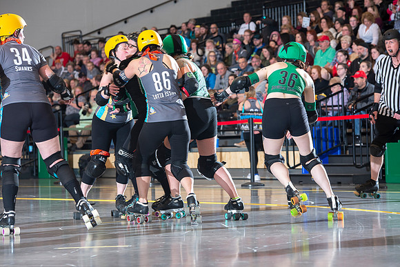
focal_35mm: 140
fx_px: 1556
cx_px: 200
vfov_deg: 9.8
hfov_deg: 14.7
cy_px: 134
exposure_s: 1/160
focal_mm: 140
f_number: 5.6
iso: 640
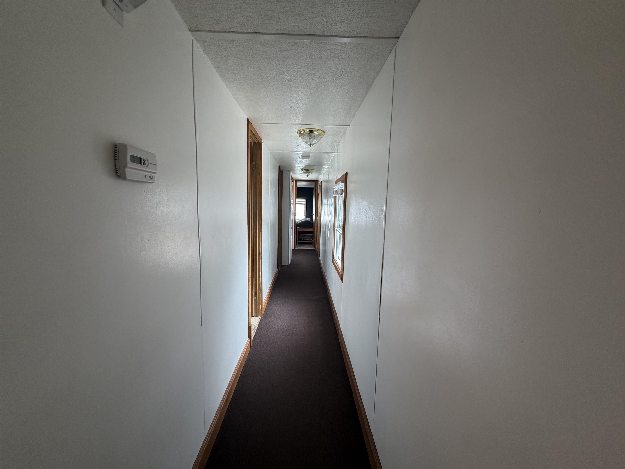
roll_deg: -1.0
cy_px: 234
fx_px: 253
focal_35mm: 14
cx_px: 312
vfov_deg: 85.7
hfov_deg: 102.1
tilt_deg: -6.9
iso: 200
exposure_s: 1/60
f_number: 2.2
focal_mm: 2.22
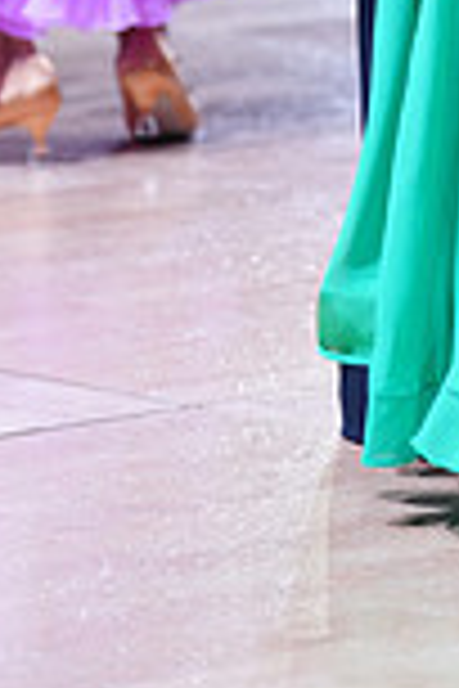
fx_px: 5928
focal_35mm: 310
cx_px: 682
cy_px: -598
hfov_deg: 4.4
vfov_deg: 6.5
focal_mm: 82
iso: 1000
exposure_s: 1/500
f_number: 2.8
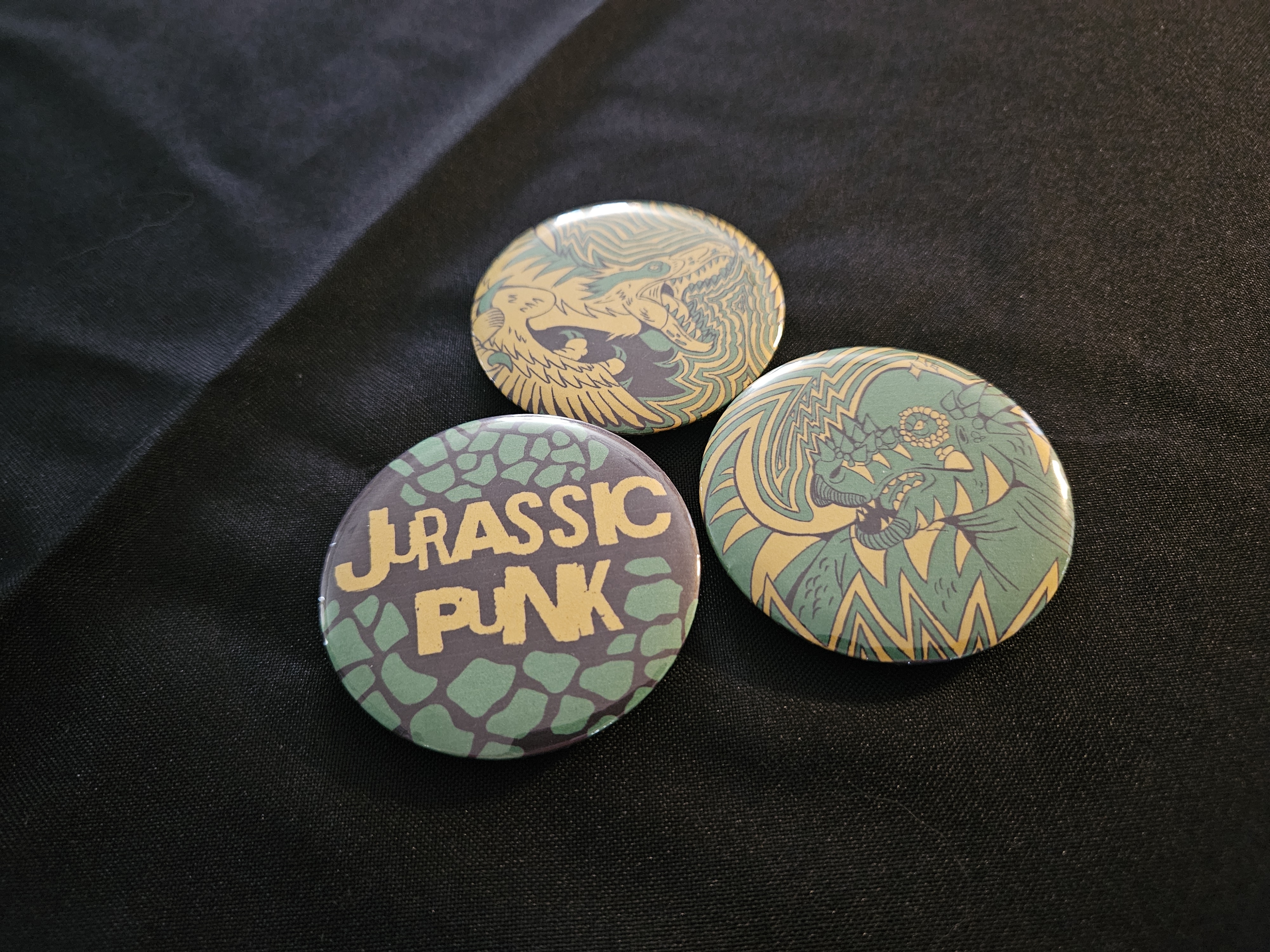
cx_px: 635
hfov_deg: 73.9
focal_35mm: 23
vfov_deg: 58.9
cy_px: 476
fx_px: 844
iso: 640
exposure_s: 1/24
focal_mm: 5.4
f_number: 1.8
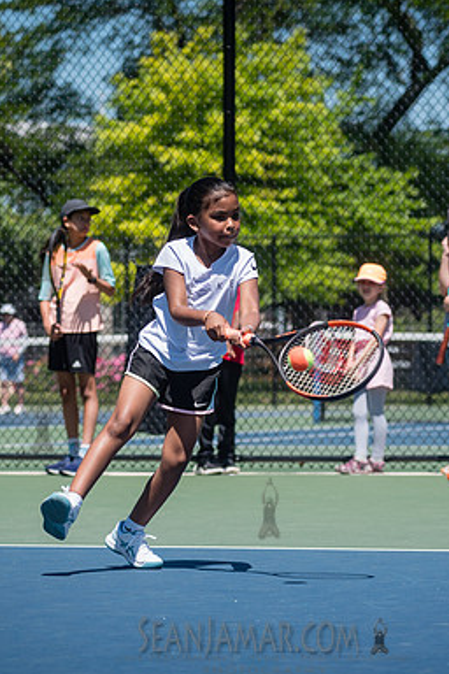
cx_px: 234
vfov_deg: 11.5
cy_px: 340
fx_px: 3349
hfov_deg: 7.7
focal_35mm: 179
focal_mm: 100
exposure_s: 1/1250
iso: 200
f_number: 4.5
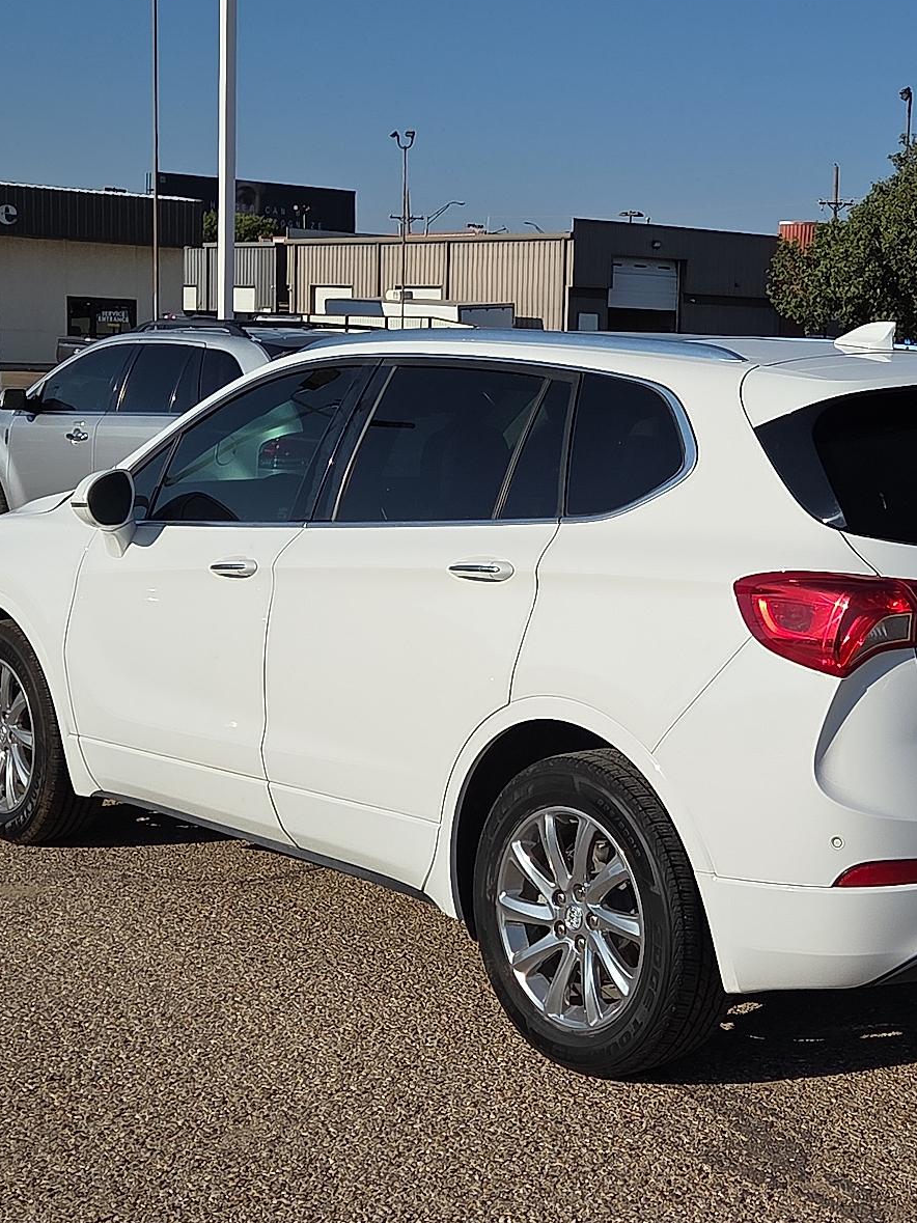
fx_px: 2014
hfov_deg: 25.5
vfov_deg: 33.8
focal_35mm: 57
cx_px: 628
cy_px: 607
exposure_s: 1/10000
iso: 60
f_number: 1.8
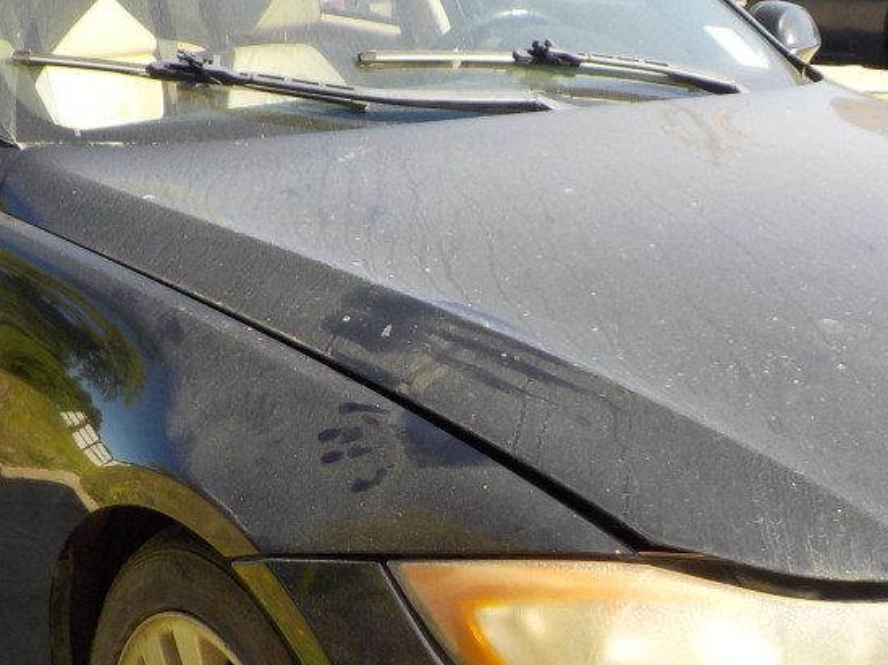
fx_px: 1795
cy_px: 477
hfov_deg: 27.7
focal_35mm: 70
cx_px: 343
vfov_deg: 20.9
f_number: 3.3
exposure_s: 1/400
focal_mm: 4.1
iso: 125
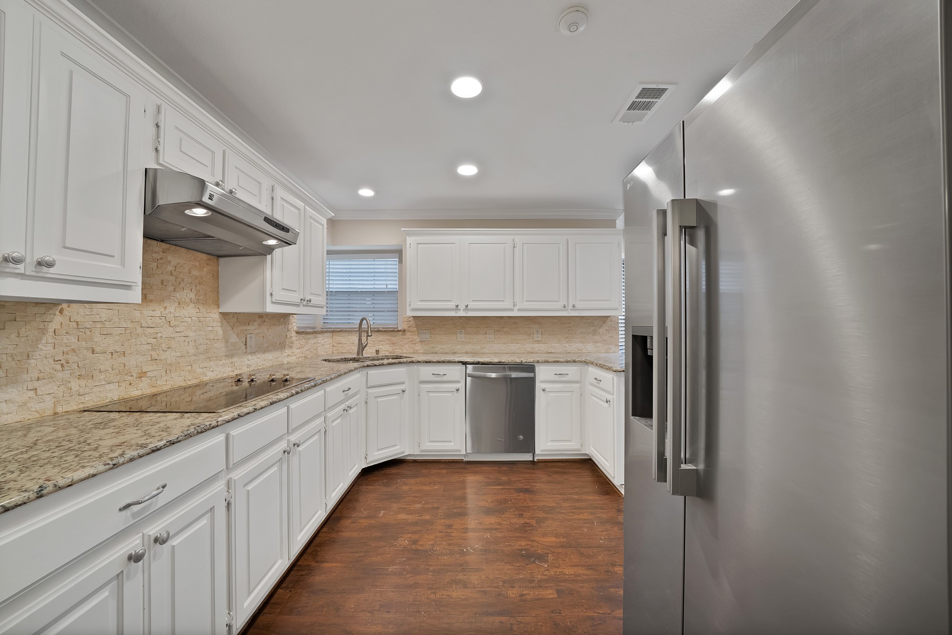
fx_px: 317
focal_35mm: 12
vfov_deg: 90.1
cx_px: 476
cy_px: 318
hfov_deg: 112.6
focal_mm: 12
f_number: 9
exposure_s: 1/4
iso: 640
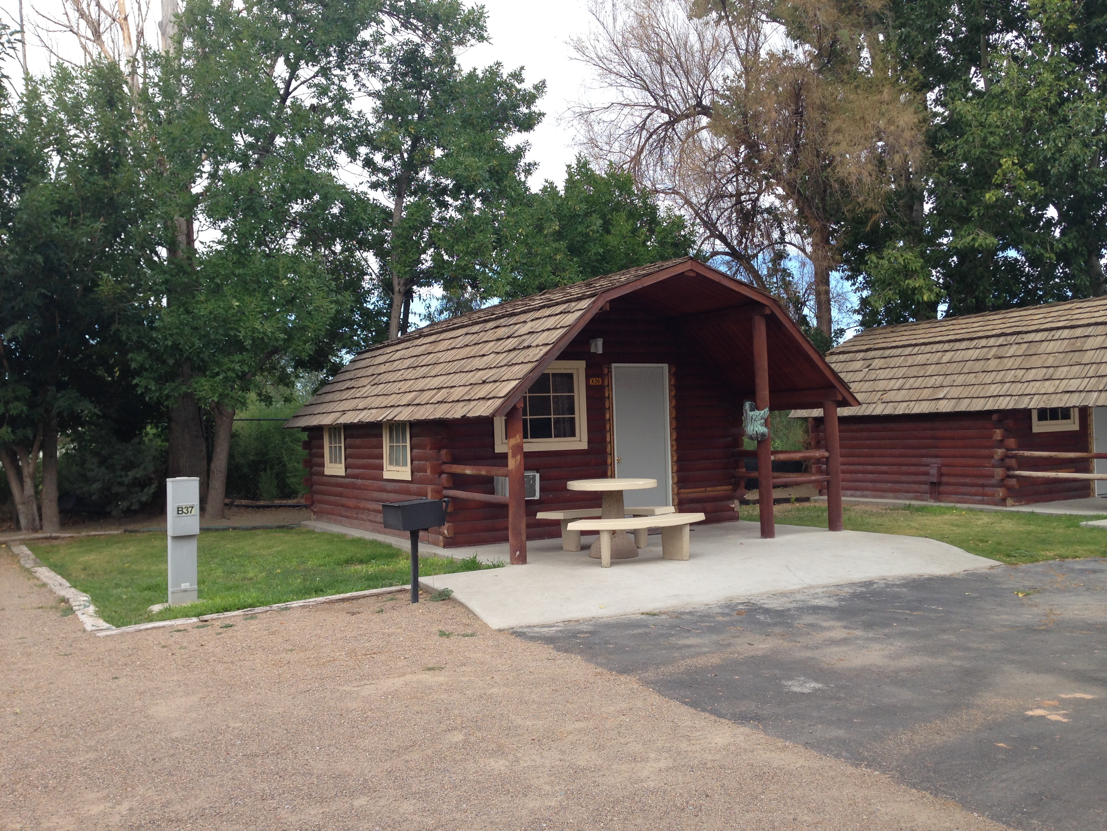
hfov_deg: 55.4
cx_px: 554
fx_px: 1055
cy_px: 416
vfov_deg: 42.9
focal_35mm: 33
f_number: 2.4
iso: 50
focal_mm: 4.12
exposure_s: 1/493
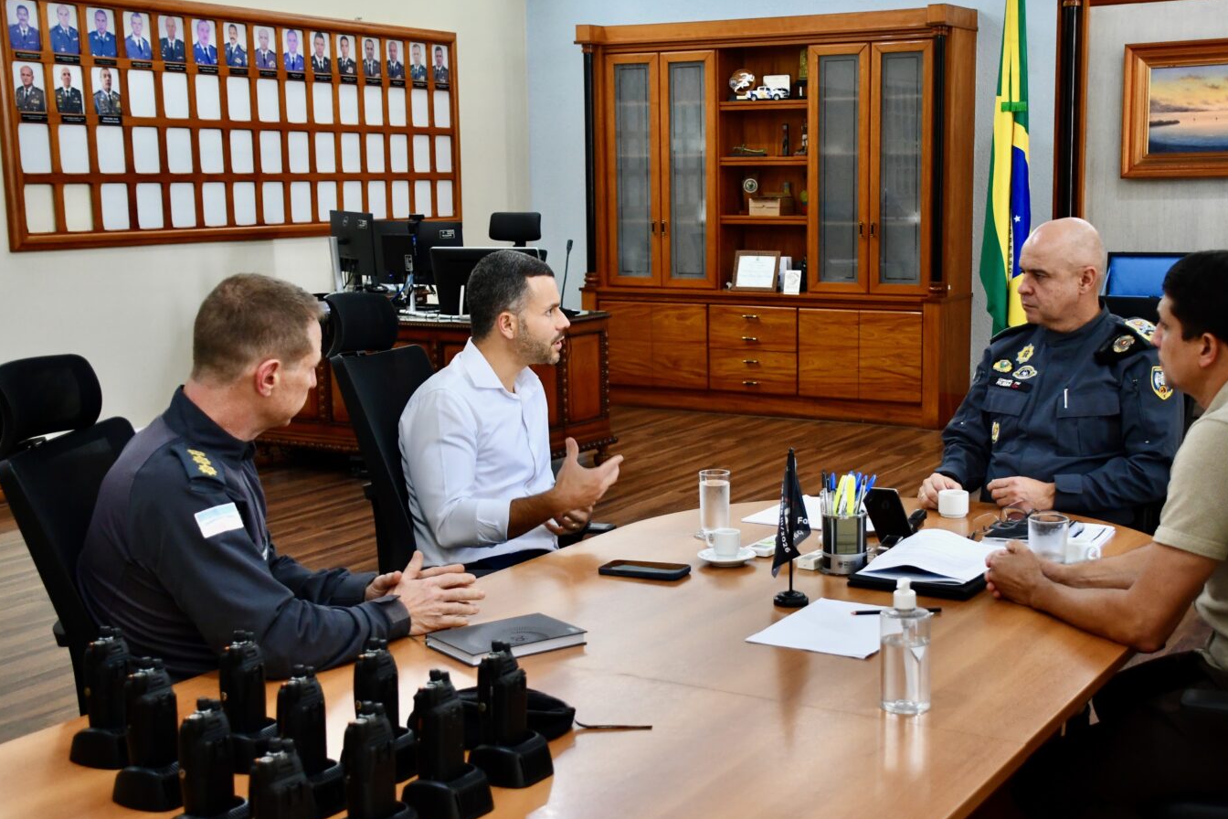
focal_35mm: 50
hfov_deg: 39.5
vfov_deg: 27.0
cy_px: 426
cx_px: 697
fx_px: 1705
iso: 1600
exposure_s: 1/125
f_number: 4
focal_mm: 28
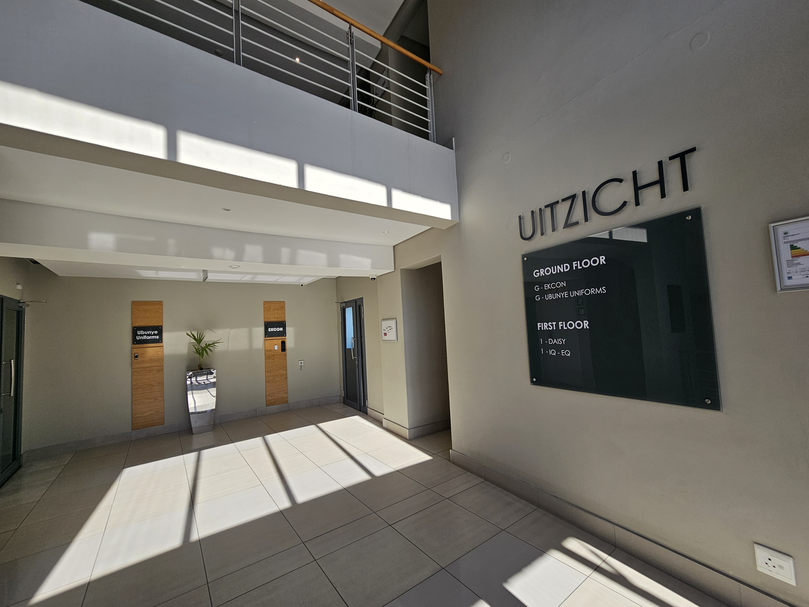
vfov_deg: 89.9
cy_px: 304
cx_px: 404
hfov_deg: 106.2
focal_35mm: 13
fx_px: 304
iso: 50
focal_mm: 2.2
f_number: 2.2
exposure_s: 1/859
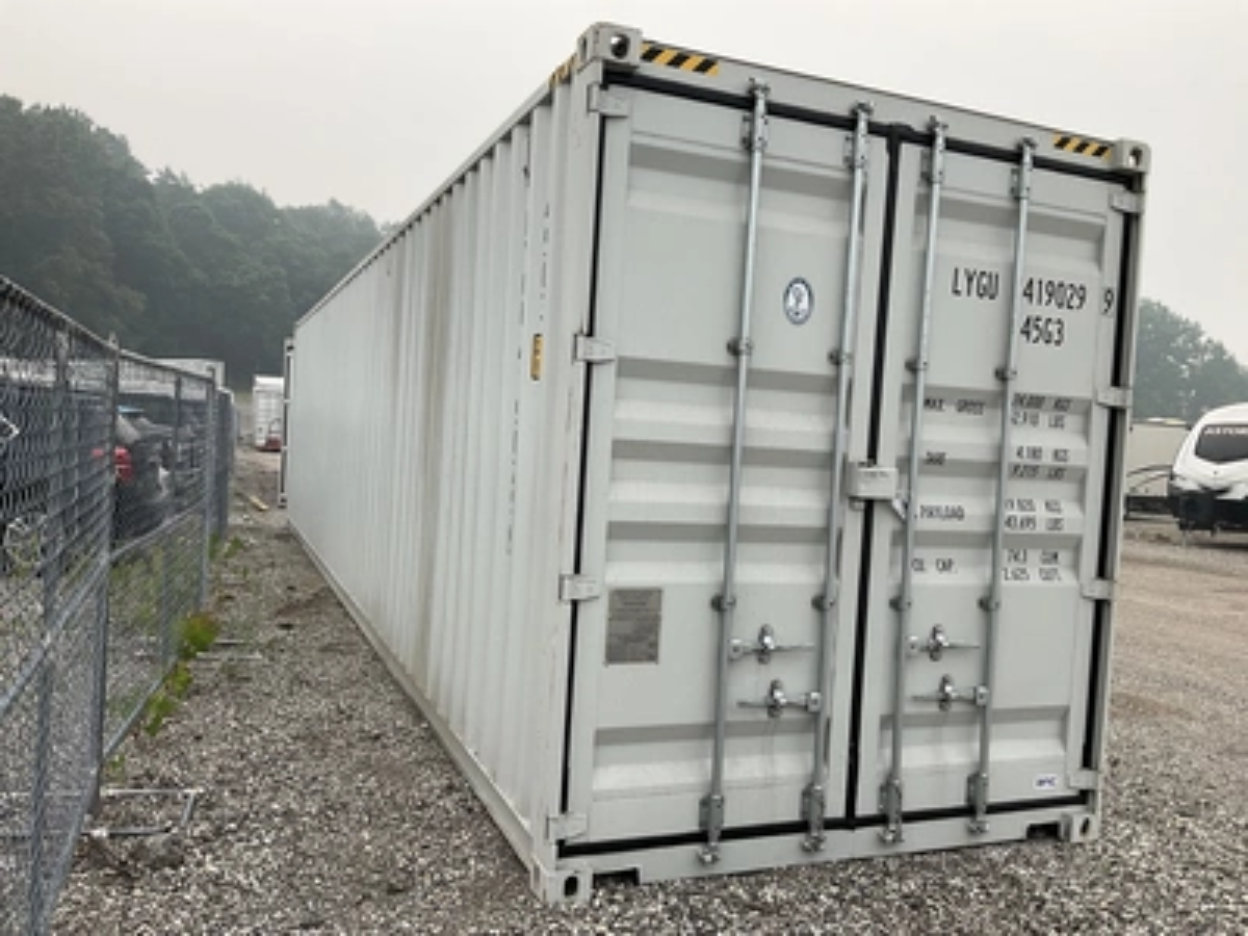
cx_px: 624
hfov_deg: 61.7
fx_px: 1046
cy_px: 468
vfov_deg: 48.2
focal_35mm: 29
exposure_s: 1/338
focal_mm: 3
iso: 25
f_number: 1.8
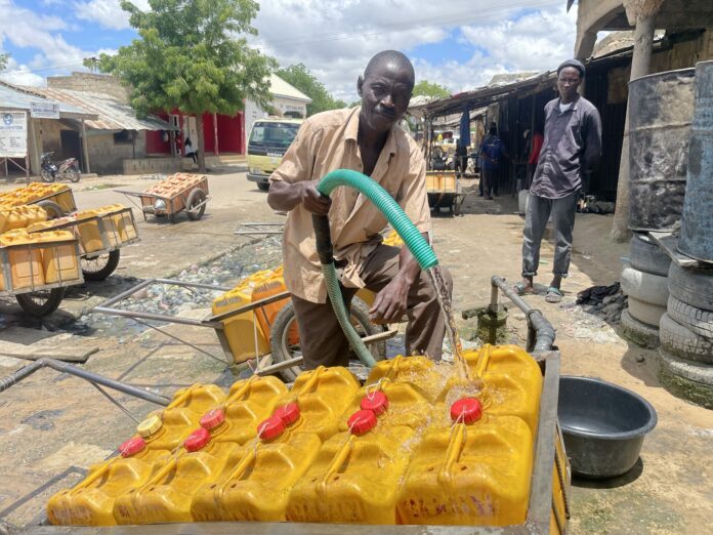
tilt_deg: -12.0
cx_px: 356
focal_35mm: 26
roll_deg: -0.3
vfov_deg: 53.1
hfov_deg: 67.3
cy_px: 268
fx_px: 536
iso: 32
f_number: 1.6
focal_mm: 4.2
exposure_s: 1/3509
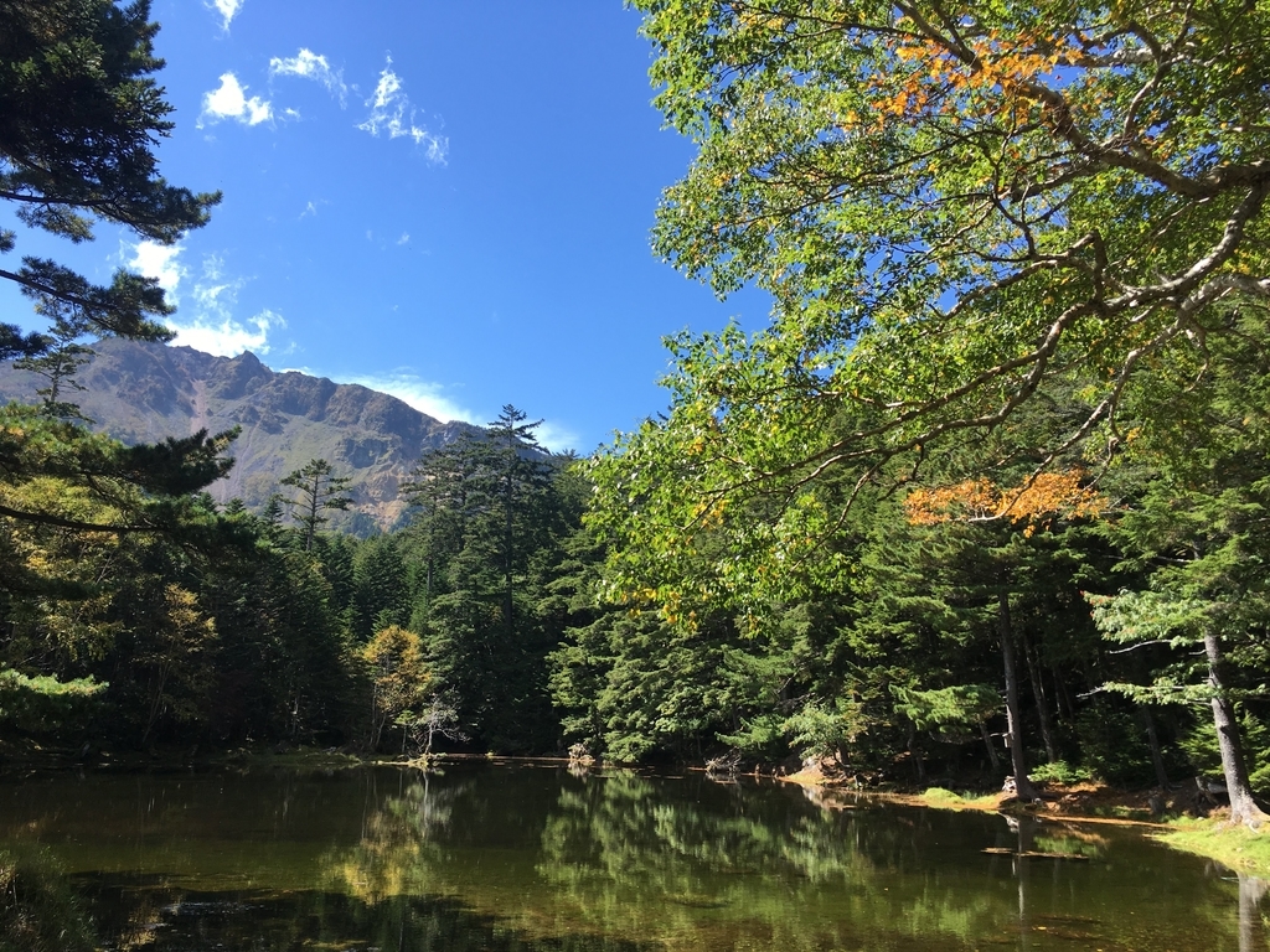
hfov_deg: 61.7
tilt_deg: +12.4
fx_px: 1064
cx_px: 635
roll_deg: -0.7
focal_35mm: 29
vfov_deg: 48.2
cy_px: 476
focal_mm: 4.15
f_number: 2.2
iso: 25
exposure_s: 1/625
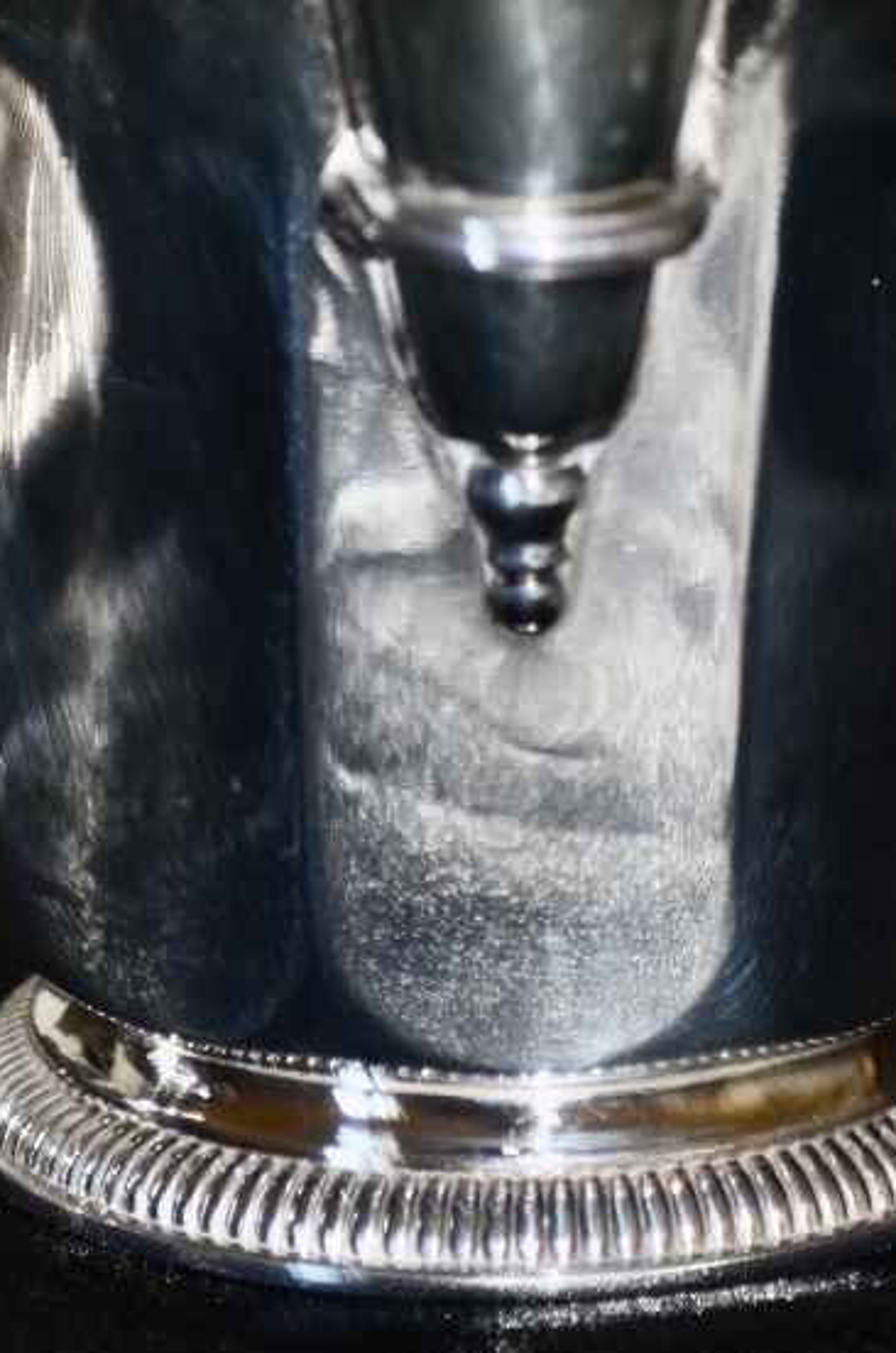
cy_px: 137
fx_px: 6719
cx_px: 415
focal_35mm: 179
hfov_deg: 7.6
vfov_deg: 11.4
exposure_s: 1/30
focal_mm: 55
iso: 200
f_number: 5.6
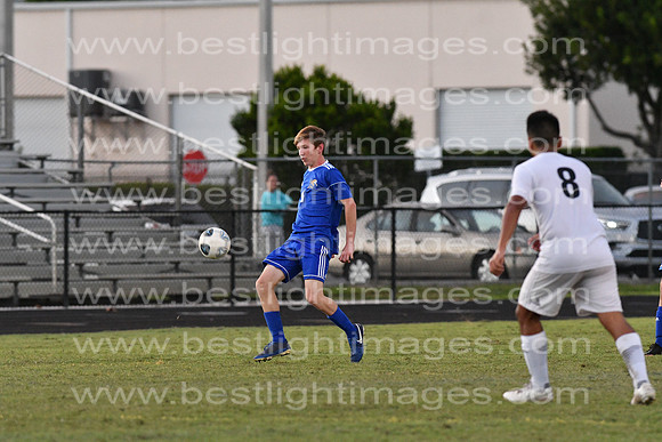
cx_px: 331
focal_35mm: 450
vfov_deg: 3.1
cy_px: 221
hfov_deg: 4.6
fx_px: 8277
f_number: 4.5
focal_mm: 300
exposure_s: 1/800
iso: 4000
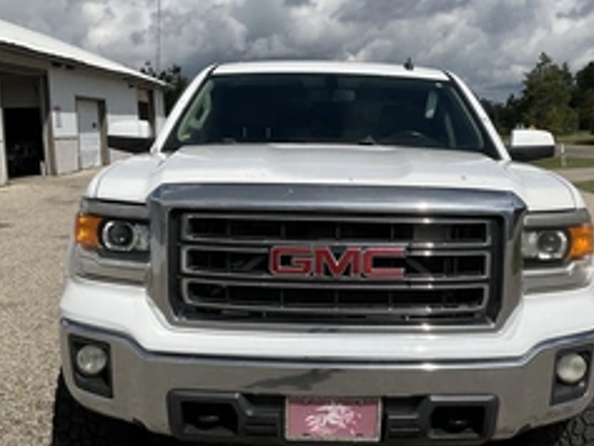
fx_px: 841
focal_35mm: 49
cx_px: 336
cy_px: 233
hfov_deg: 38.8
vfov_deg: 29.7
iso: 25
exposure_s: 1/4405
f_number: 1.8
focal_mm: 3
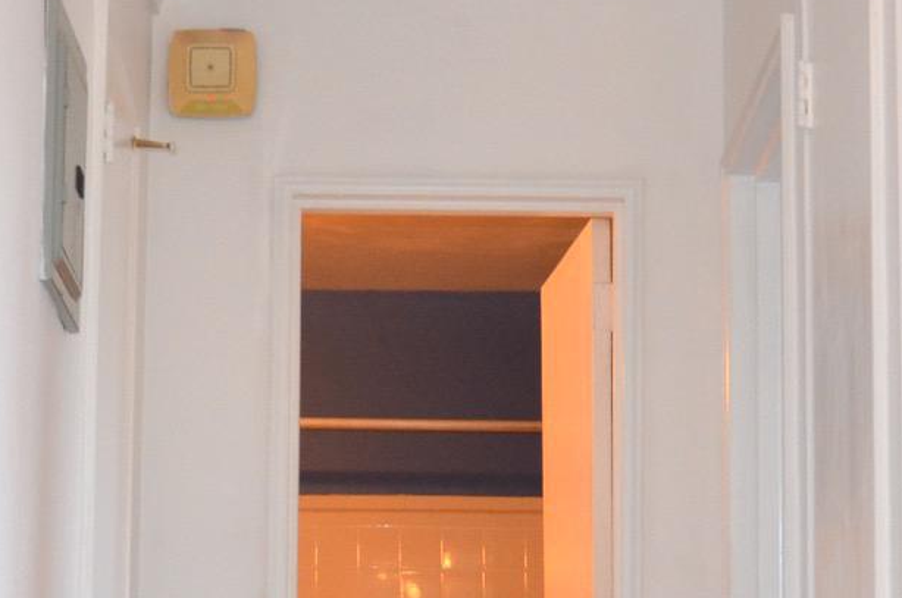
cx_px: 369
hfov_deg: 17.1
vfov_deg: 11.2
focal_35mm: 120
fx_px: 3001
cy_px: 667
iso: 1000
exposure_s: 1/60
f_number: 4.5
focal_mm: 24
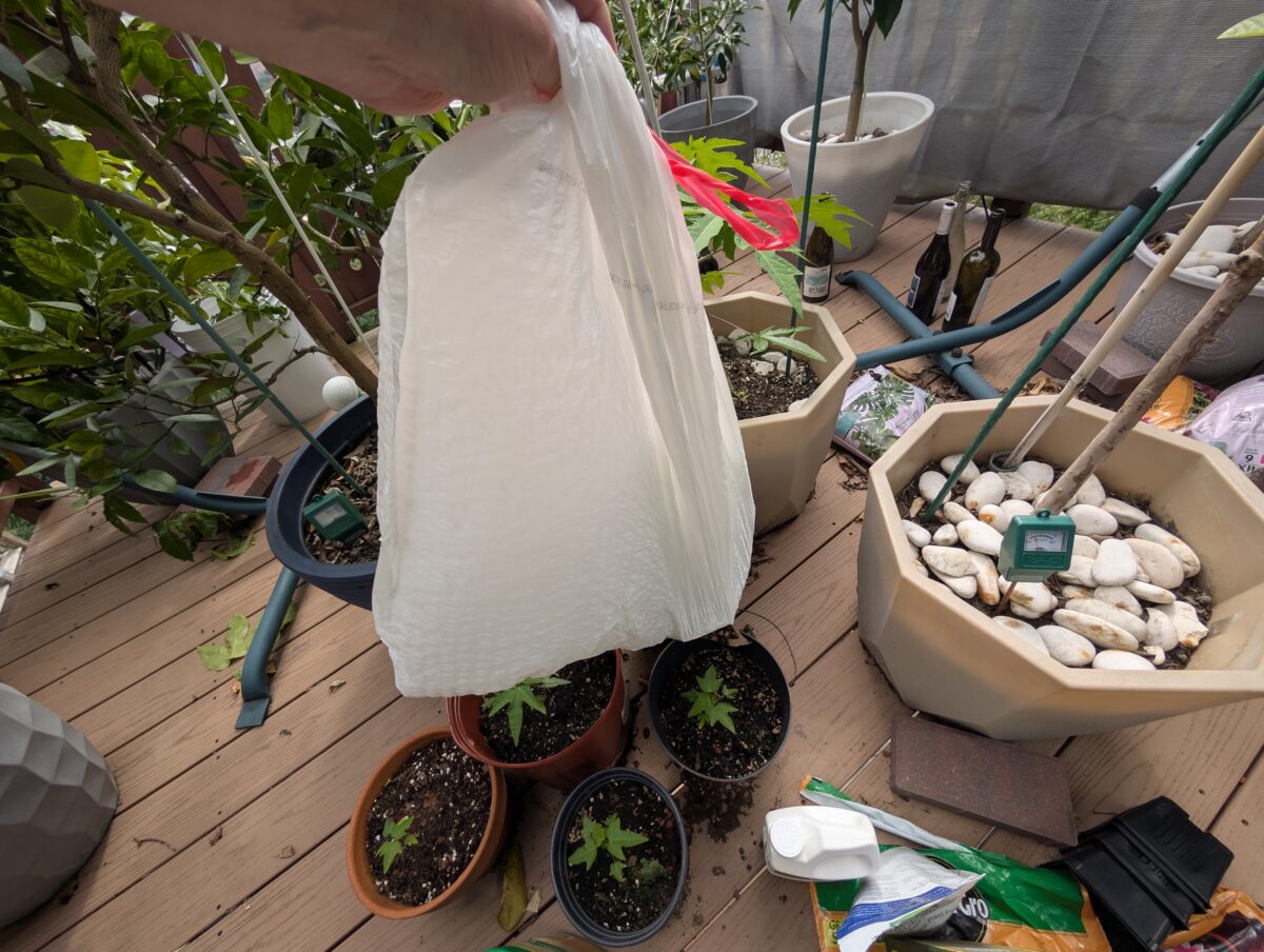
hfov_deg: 110.4
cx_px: 632
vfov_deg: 94.7
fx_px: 439
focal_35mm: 12
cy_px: 476
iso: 45
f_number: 1.7
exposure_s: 1/907
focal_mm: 2.02
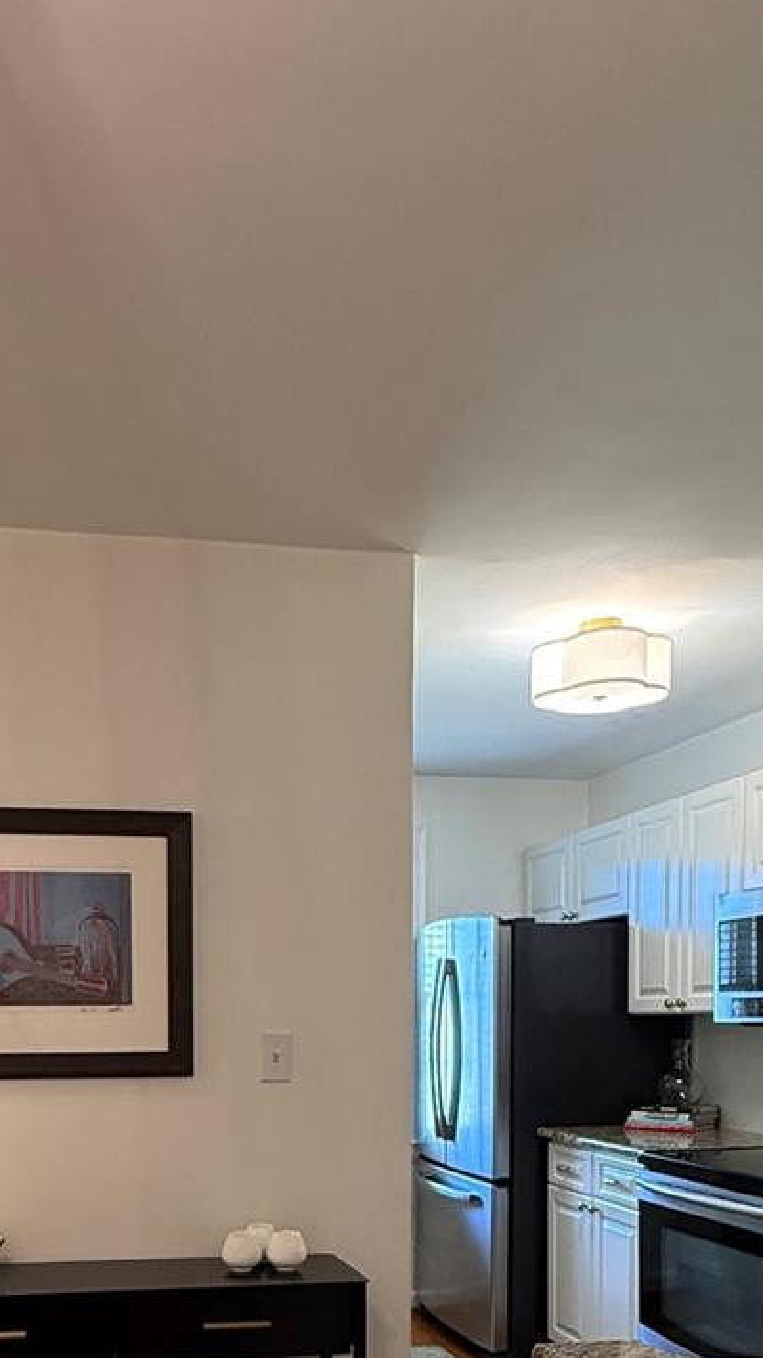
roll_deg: +0.1
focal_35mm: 33
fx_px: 1188
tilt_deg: -2.4
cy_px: 1073
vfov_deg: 55.6
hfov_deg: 34.9
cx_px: 195
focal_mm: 2.22
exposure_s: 1/60
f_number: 2.2
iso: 200
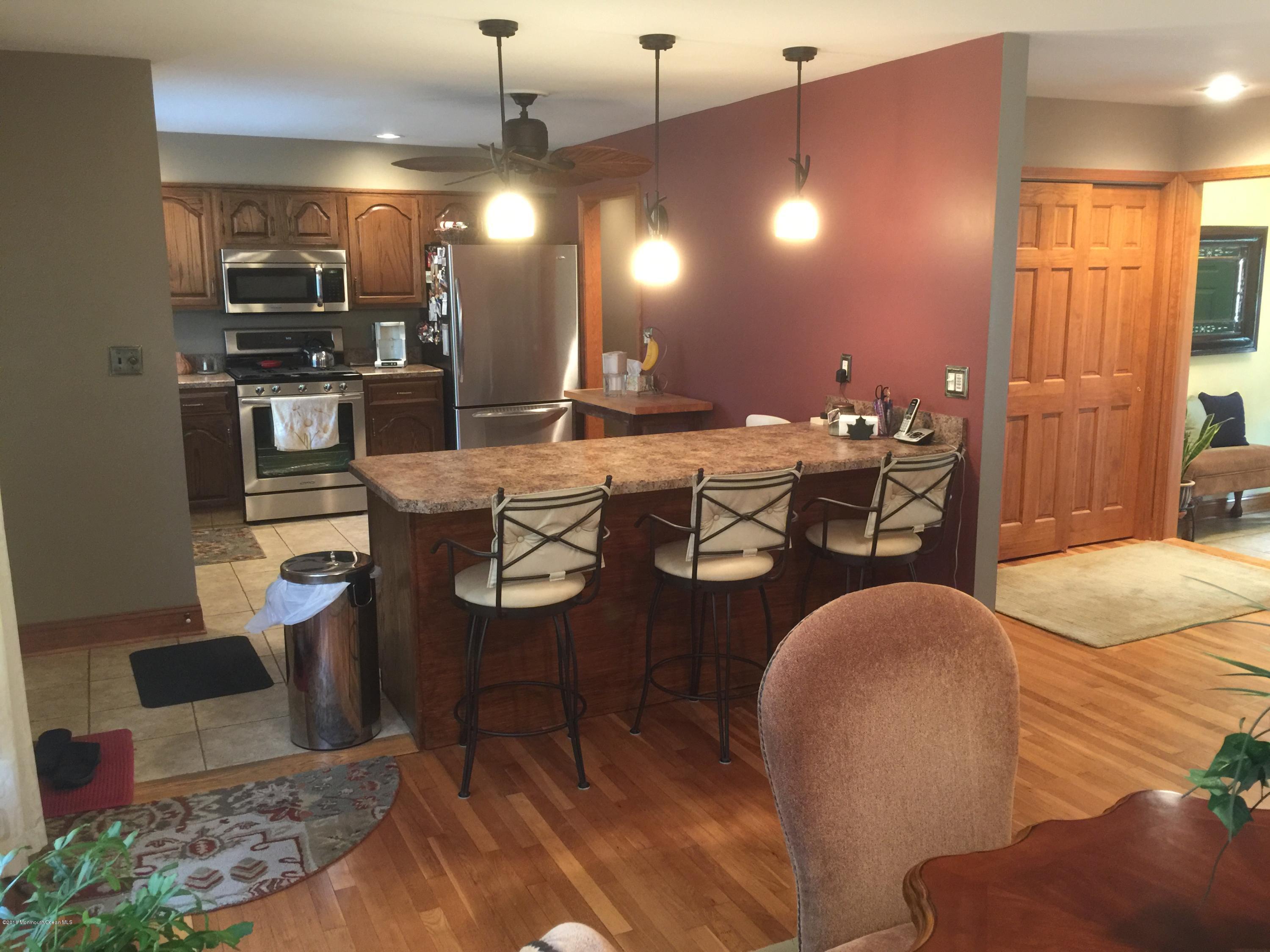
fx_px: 1064
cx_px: 635
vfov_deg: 48.2
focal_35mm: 29
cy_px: 476
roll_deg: -1.3
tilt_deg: -8.7
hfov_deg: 61.7
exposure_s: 1/10
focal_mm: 4.15
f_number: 2.2
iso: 100
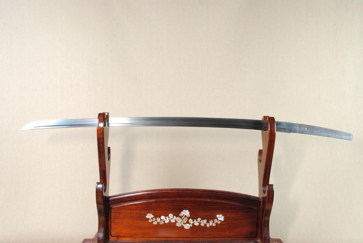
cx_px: 182
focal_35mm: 33
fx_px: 333
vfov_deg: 40.1
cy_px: 122
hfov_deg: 57.2
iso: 400
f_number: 11
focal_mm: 22
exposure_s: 1/2
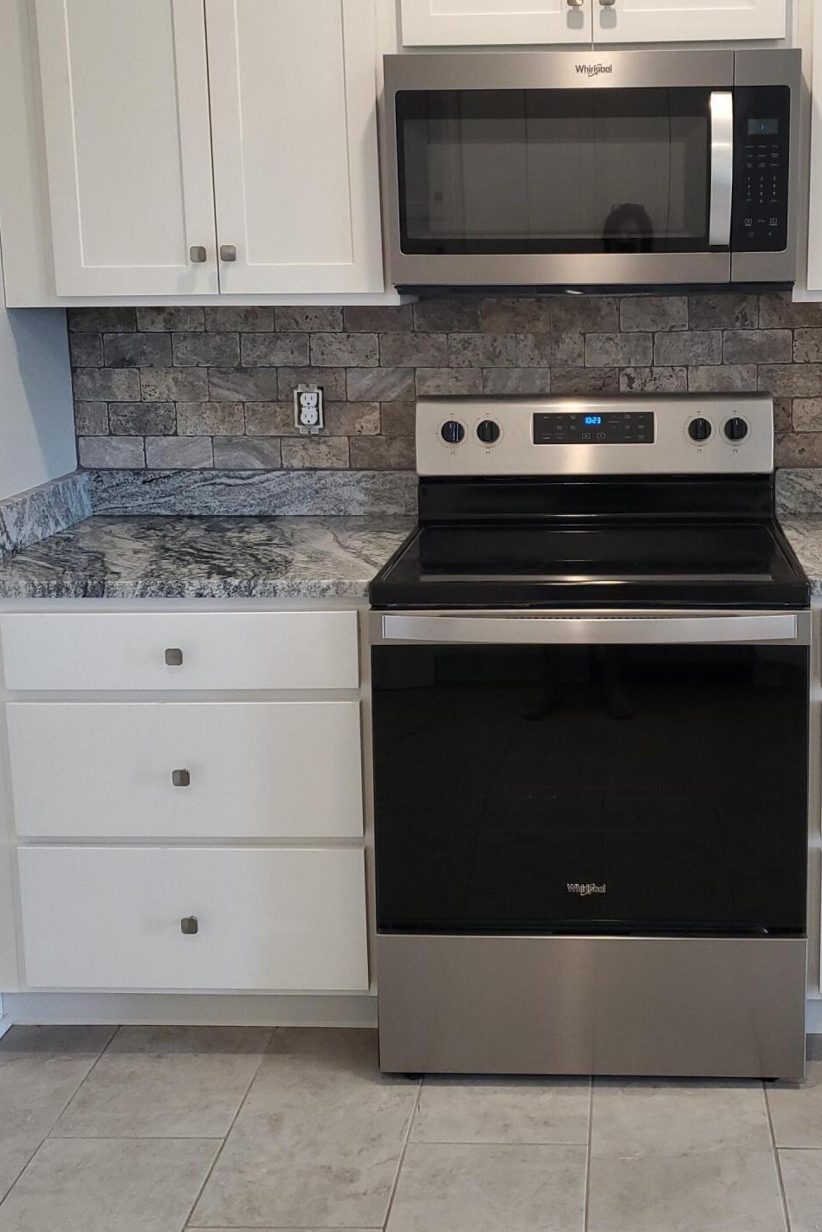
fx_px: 1301
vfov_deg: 50.1
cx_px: 564
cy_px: 453
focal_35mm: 38
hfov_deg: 34.7
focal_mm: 4.3
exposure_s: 1/60
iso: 100
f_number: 1.5
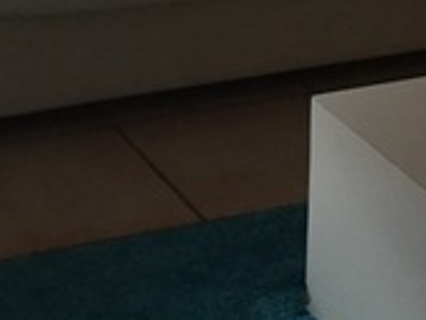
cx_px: 150
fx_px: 1698
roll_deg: -1.7
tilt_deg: -20.9
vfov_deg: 10.7
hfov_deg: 14.3
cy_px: 48
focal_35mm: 138
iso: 250
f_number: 2.2
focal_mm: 4.15
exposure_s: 1/17
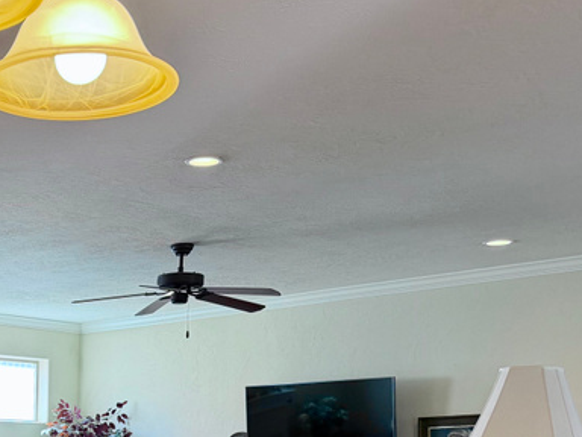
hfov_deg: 27.9
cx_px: -41
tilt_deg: -4.9
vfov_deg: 21.1
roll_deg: -0.5
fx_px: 1076
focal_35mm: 64
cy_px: 542
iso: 250
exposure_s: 1/120
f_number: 1.78
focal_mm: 6.76
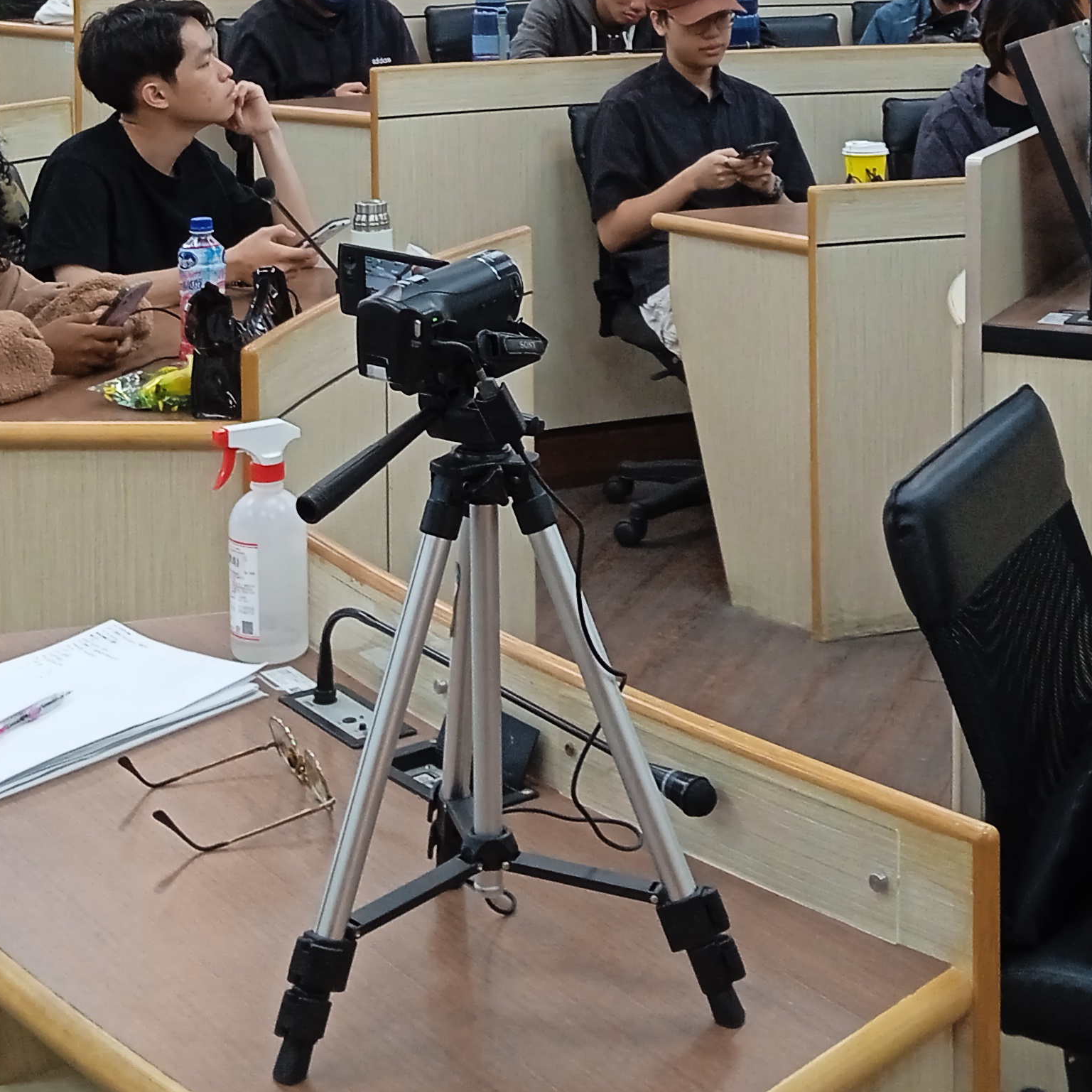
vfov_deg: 24.6
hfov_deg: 25.7
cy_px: 7
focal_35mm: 67
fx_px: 2391
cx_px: 598
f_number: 2.2
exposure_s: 1/30
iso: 155
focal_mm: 3.43
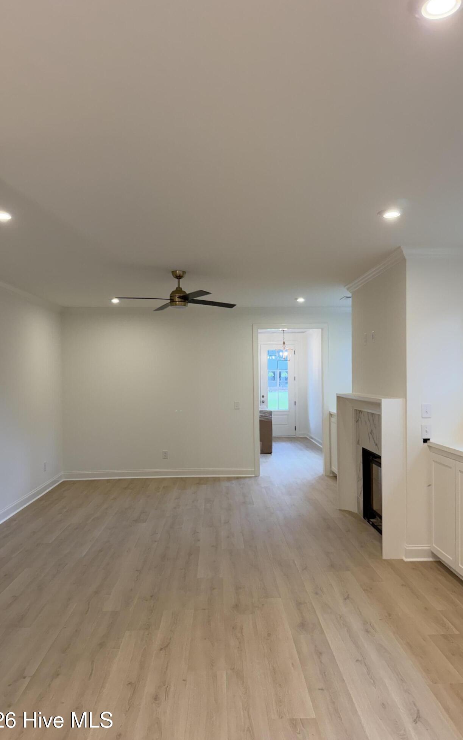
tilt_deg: -1.0
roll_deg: +0.3
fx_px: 525
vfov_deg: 70.4
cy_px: 377
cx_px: 235
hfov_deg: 47.6
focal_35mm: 26
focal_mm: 6.76
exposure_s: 1/140
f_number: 1.78
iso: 200
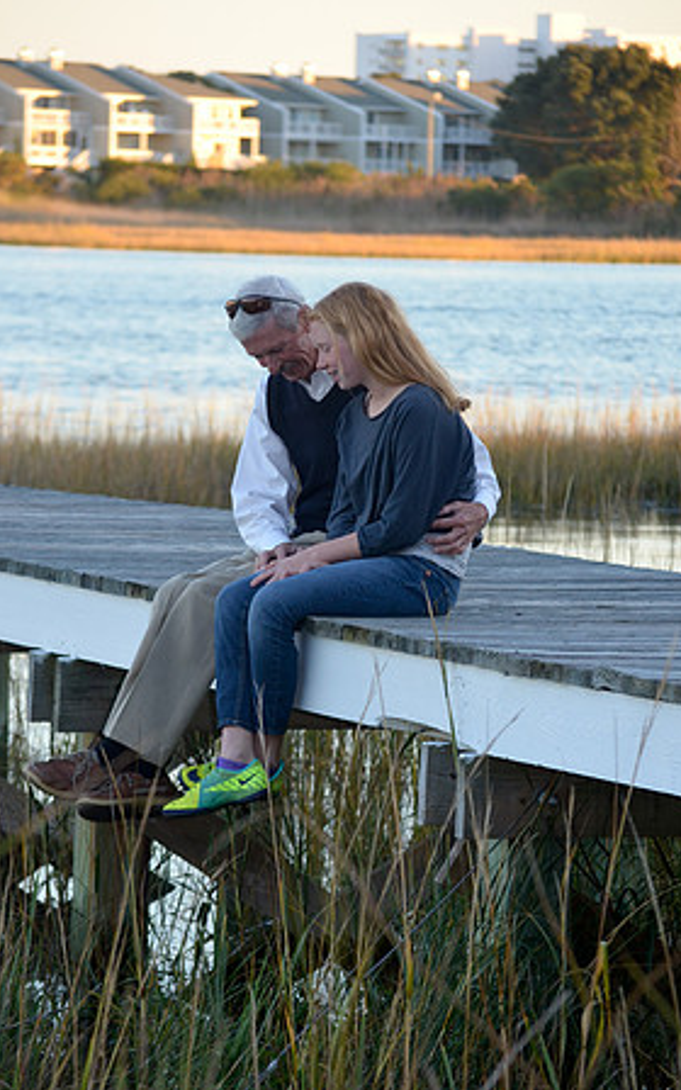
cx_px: 336
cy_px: 545
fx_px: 5553
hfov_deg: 7.0
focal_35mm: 187
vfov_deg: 11.2
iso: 400
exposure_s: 1/160
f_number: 6.3
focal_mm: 122
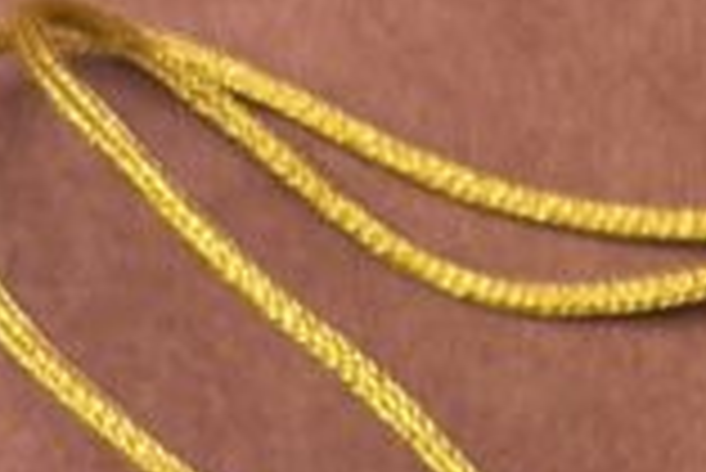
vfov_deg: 4.6
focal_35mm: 296
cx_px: 1340
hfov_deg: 6.8
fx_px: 5810
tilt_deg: -76.1
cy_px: 1108
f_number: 1.78
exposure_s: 1/120
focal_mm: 6.76
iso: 64
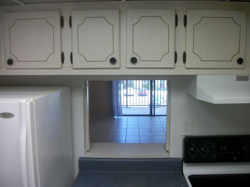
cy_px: 94
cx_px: 125
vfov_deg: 44.2
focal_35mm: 32
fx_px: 231
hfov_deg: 56.8
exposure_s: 1/60
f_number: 2.9
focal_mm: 5.7
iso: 80
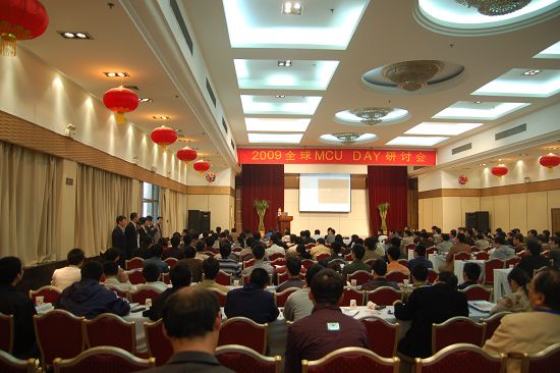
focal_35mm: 26
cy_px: 186
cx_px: 280
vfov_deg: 50.4
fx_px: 396
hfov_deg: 70.5
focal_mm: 17
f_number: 3.2
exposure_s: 1/40
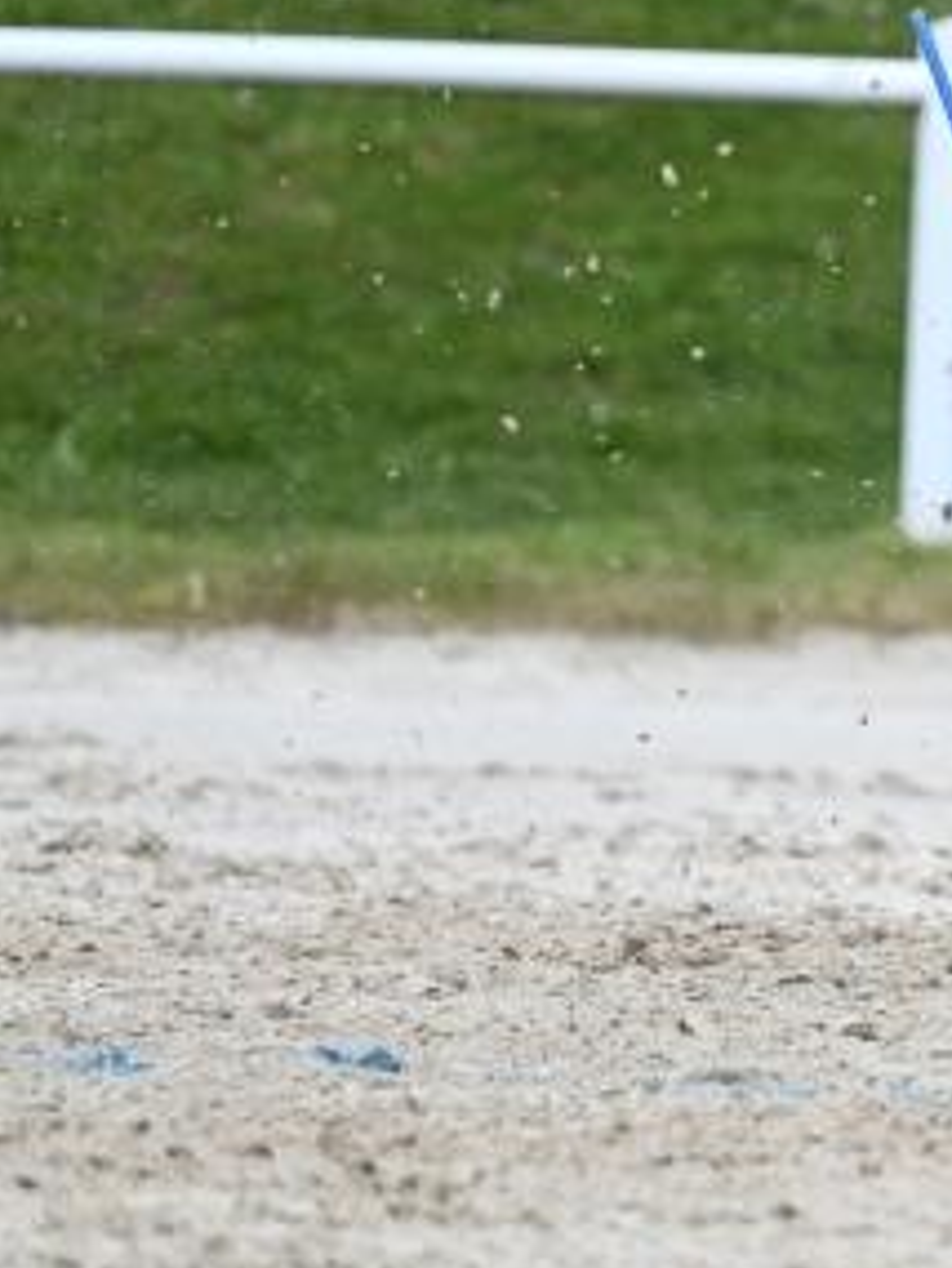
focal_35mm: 1079
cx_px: 1561
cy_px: 414
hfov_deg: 1.4
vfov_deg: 1.8
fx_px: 39536
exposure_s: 1/1250
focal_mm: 400
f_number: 5.6
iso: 320
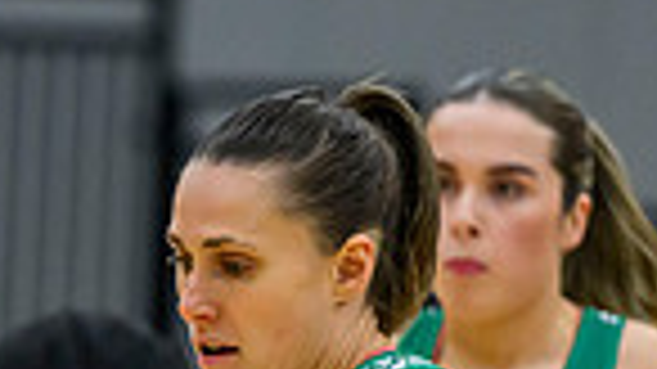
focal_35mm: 911
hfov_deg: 2.4
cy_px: 592
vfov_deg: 1.3
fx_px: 15865
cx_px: -395
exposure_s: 1/1000
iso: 4000
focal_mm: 190
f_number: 3.2
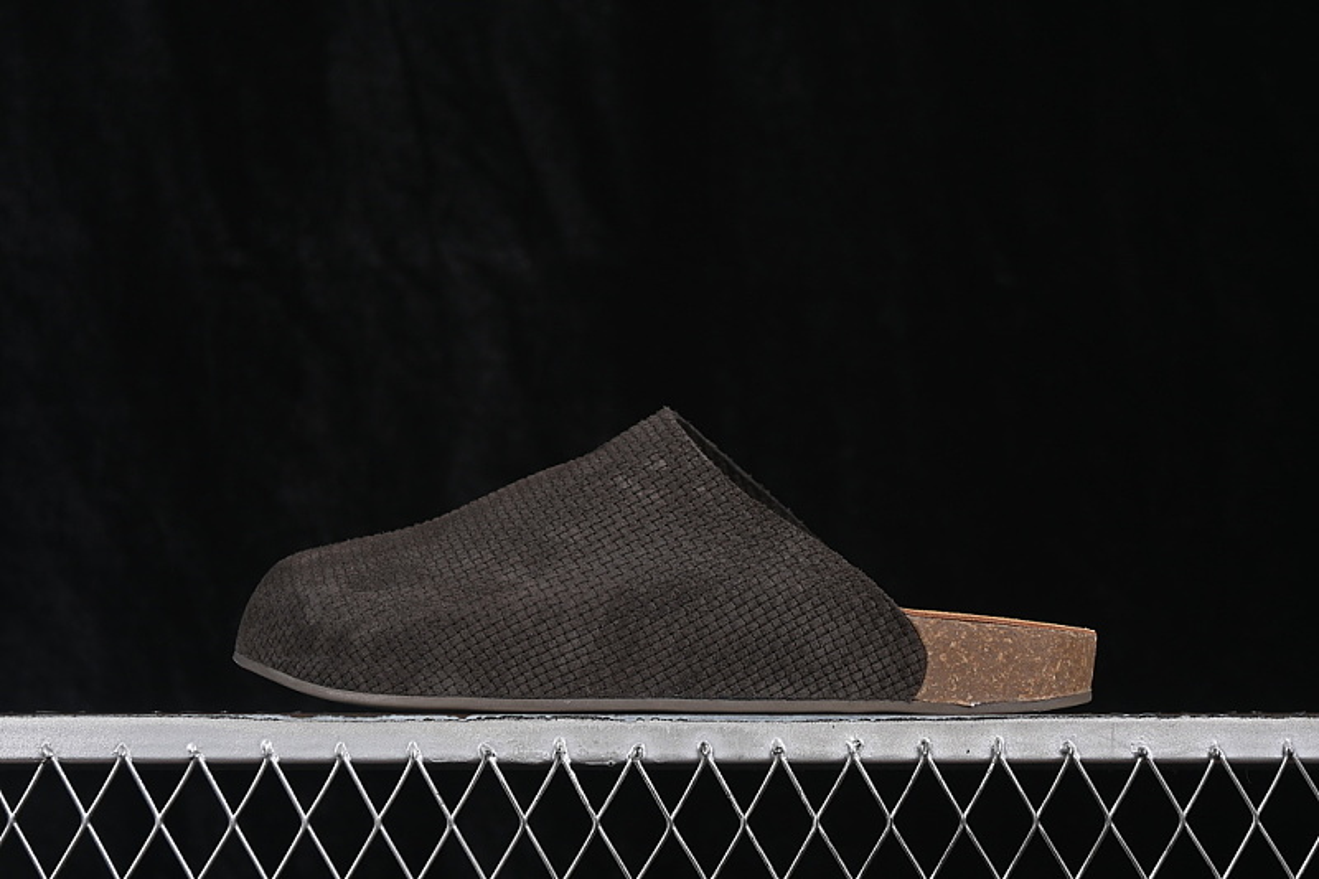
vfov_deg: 18.2
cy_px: 440
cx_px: 660
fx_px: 2747
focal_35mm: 75
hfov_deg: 27.0
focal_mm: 50
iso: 160
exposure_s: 1/60
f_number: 6.3
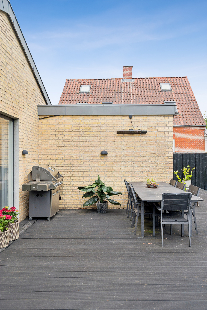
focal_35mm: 28
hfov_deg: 46.4
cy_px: 155
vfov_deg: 65.5
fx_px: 241
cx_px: 104
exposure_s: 1/160
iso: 200
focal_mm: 28
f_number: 5.6
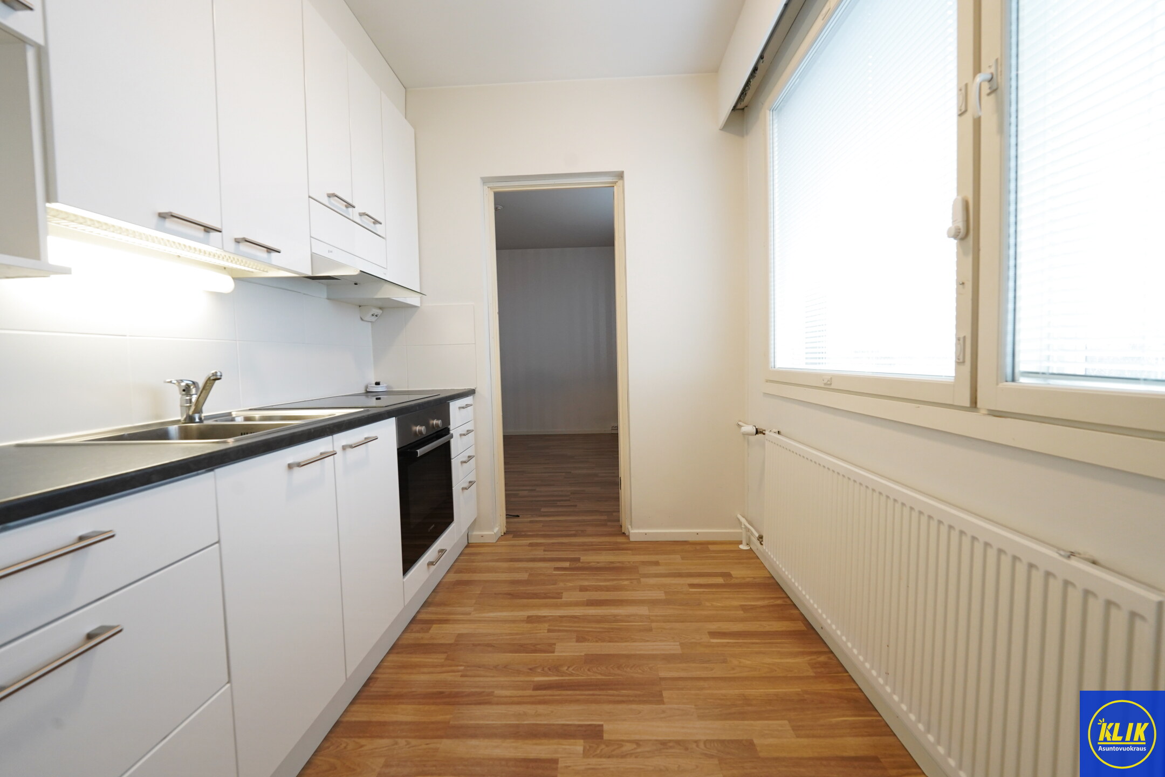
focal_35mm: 14
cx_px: 582
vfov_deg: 81.2
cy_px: 388
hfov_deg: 104.3
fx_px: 453
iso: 1250
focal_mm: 14
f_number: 7.1
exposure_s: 1/30
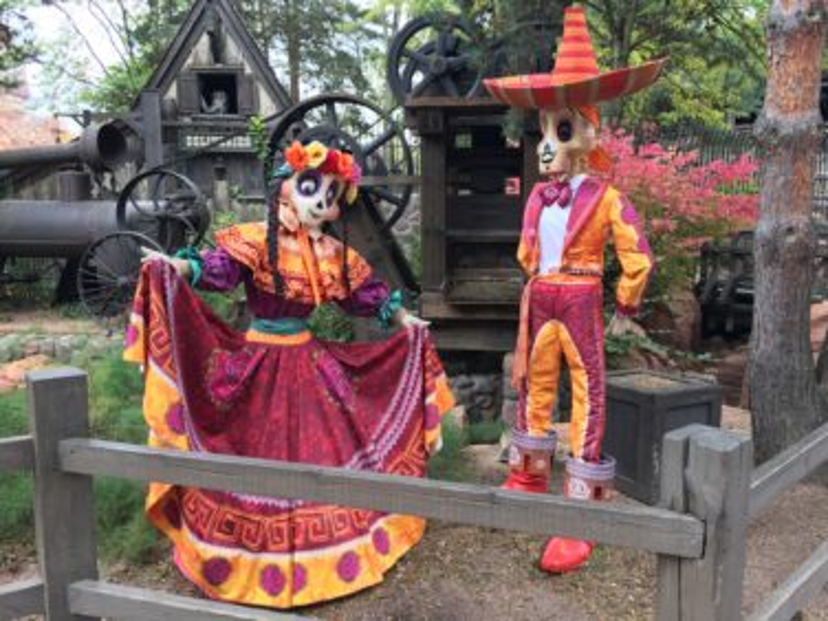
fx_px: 694
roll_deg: -0.6
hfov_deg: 61.7
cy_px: 310
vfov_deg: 48.2
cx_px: 414
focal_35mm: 29
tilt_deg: -6.0
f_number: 2.2
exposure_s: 1/50
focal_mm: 4.15
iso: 25
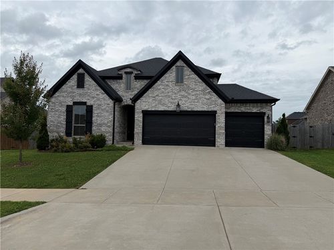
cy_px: 125
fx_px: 232
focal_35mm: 24
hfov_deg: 71.6
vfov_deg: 56.8
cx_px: 167
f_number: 1.78
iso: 80
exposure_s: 1/3584
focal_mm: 6.76
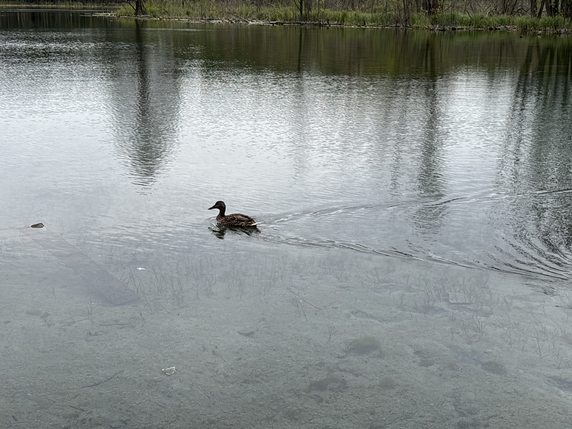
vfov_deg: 28.0
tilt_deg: -12.8
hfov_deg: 36.8
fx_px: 859
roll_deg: -0.5
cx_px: 286
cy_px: 214
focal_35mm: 52
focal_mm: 5.96
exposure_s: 1/2545
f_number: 1.6
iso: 32
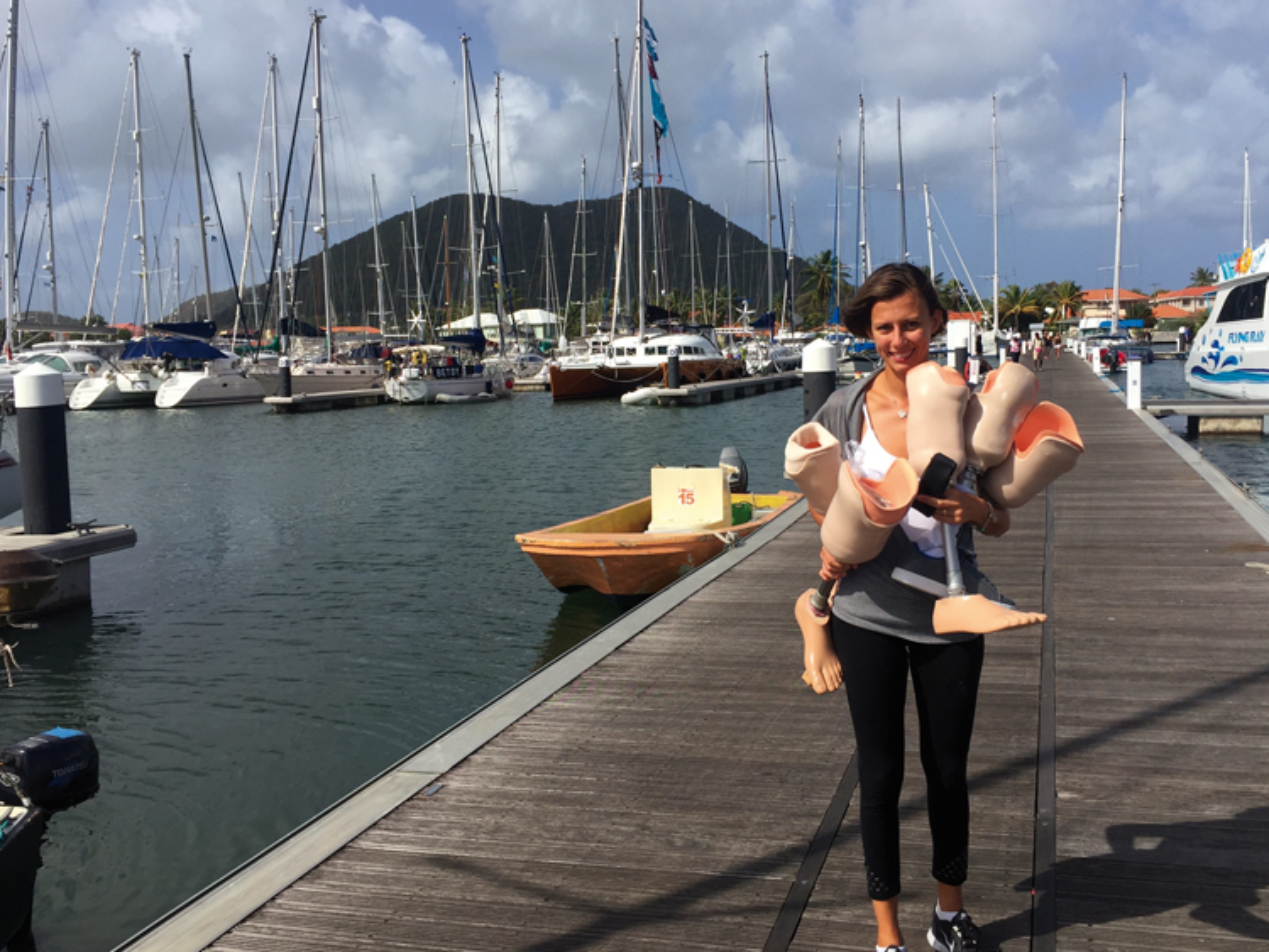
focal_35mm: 33
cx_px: 700
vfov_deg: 43.0
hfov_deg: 55.2
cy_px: 449
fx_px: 1210
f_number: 2.2
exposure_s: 1/2639
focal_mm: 4.15
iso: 32
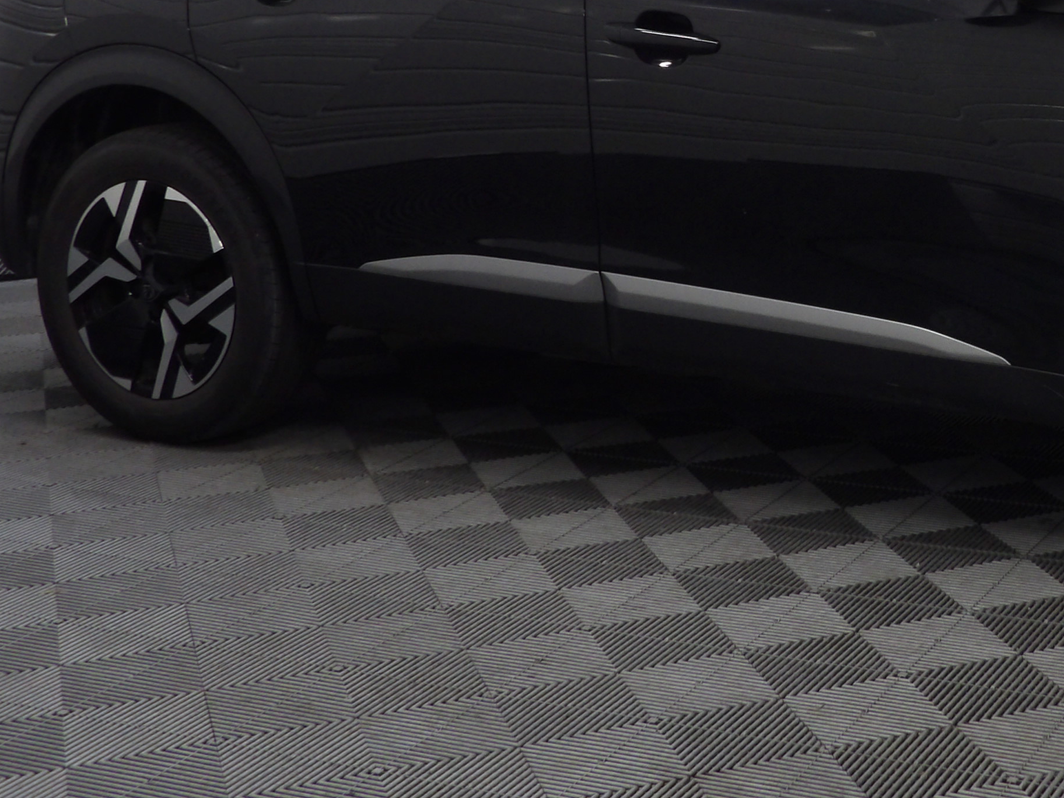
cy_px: 127
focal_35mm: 66
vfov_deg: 21.9
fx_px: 2029
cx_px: 947
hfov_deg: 28.3
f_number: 3.1
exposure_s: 1/20
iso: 215
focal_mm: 5.9
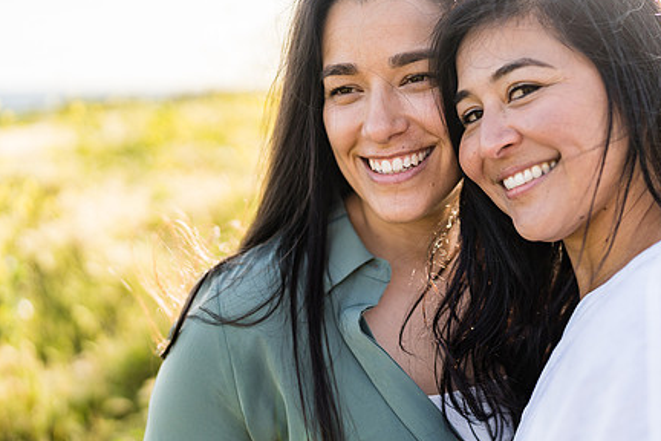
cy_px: 201
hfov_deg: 41.4
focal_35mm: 47
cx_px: 442
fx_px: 863
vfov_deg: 28.6
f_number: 1.4
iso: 100
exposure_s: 1/3200
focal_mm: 35
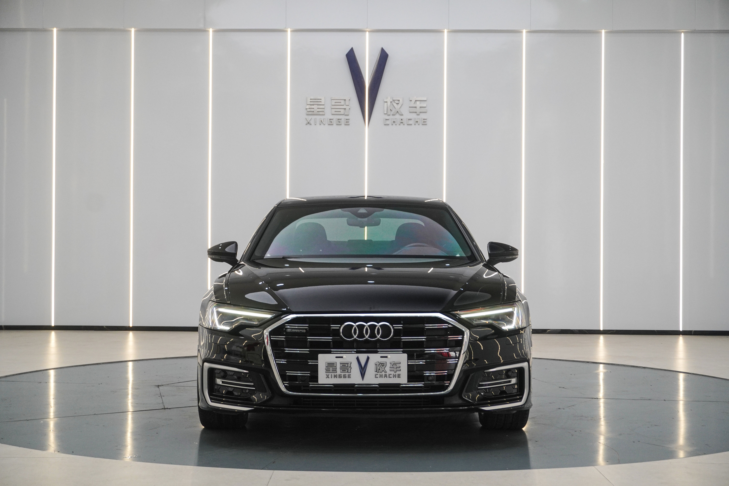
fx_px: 1063
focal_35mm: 52
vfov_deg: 25.8
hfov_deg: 37.9
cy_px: 243
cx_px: 364
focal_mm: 35
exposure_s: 1/80
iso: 800
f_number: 6.3
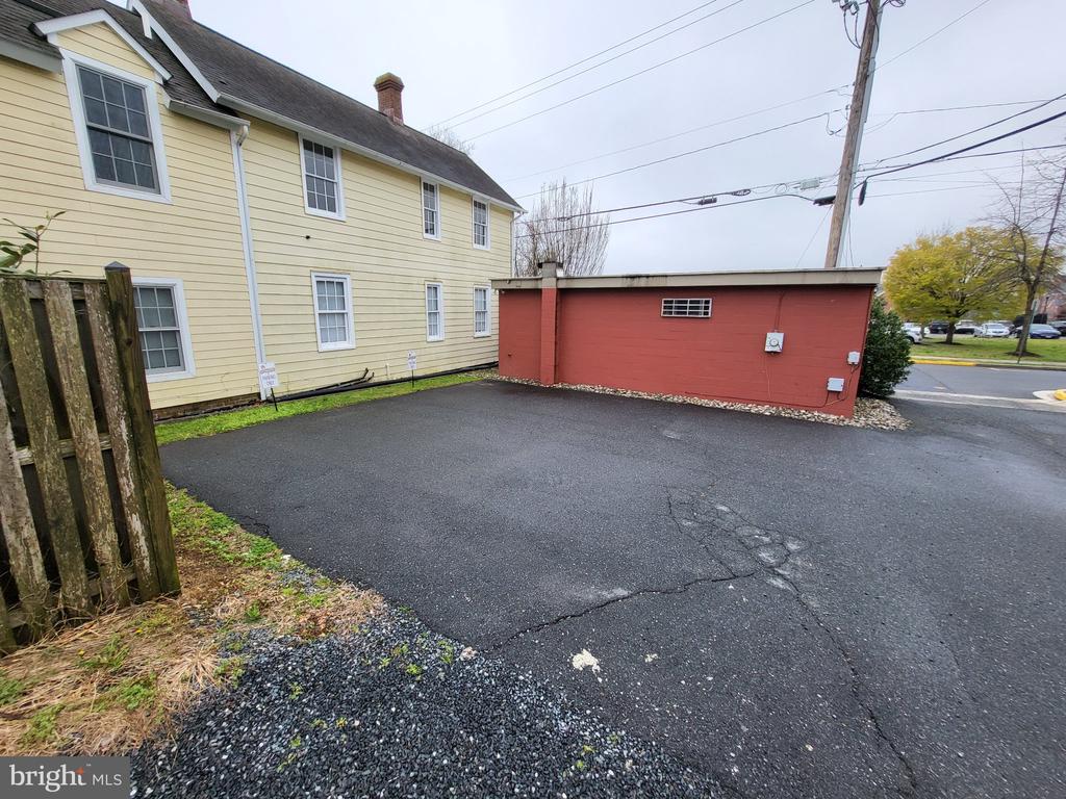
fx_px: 400
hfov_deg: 106.2
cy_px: 400
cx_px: 533
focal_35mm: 13
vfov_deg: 89.9
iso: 32
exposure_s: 1/173
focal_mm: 1.74
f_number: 2.2
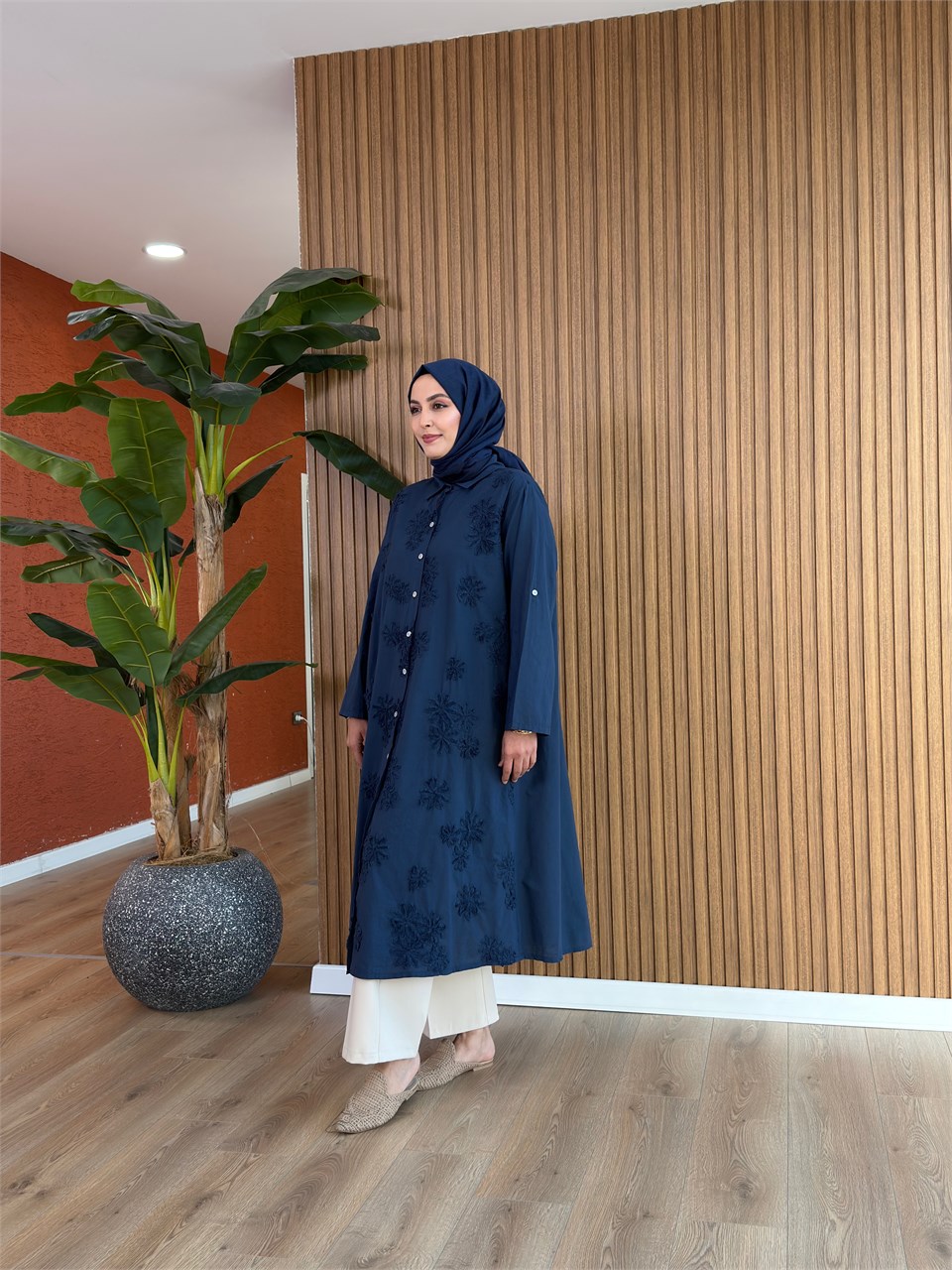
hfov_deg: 40.7
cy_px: 635
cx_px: 476
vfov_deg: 52.6
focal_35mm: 35
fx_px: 1283
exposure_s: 1/121
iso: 100
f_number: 1.78
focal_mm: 6.76
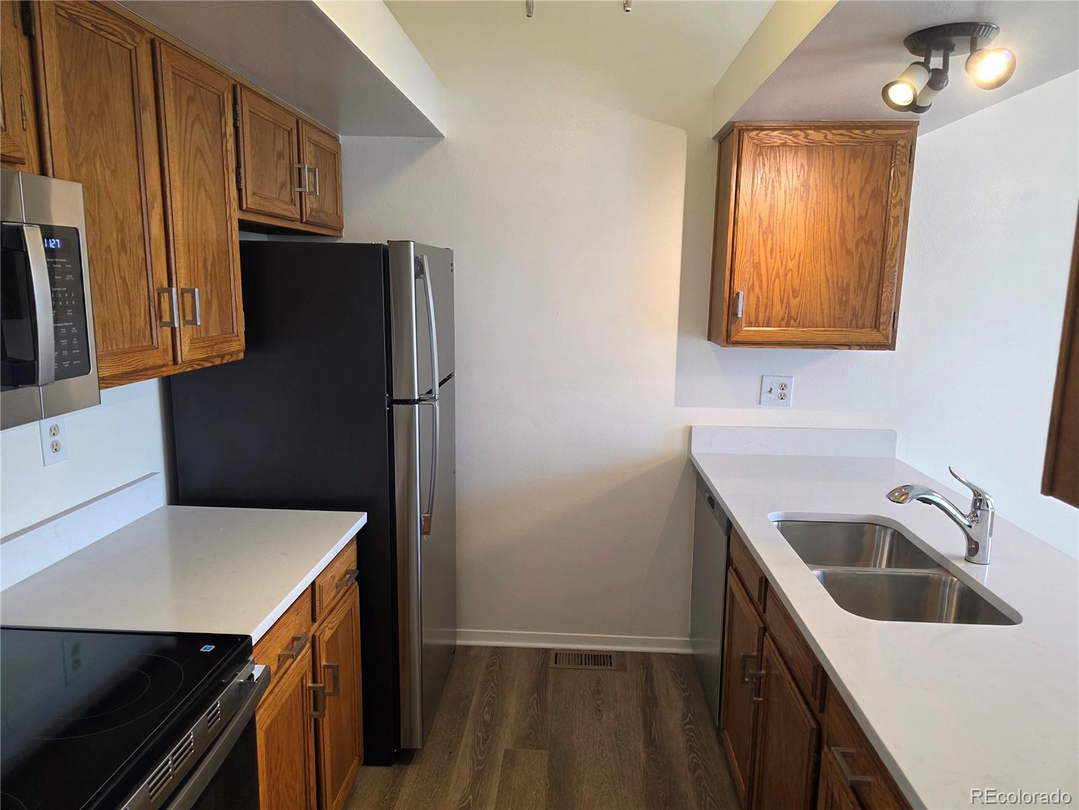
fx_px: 717
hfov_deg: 73.9
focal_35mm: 23
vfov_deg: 58.9
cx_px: 540
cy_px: 405
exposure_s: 1/120
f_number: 1.7
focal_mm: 6.3
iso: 160
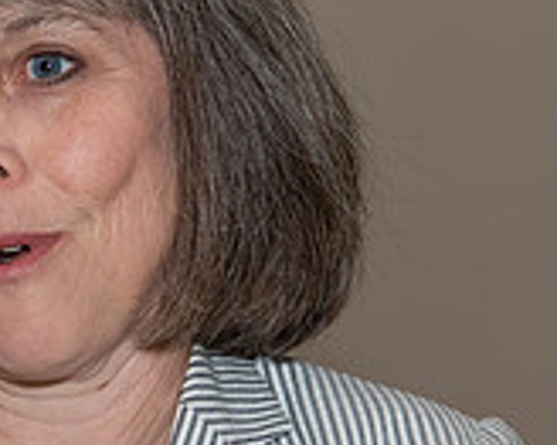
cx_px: 202
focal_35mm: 281
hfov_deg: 6.9
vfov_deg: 5.5
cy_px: 407
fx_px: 4630
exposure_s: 1/250
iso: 400
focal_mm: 45
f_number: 5.6
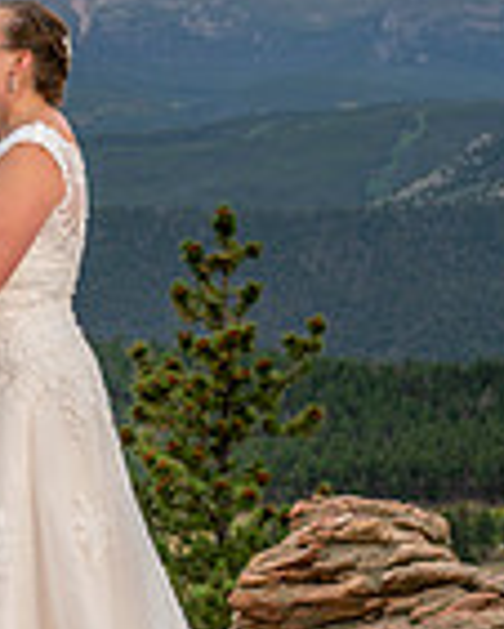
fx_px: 2794
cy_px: 424
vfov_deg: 12.8
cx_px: -9
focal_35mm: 150
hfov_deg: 10.2
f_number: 6.3
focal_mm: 50
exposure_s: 1/80
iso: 100
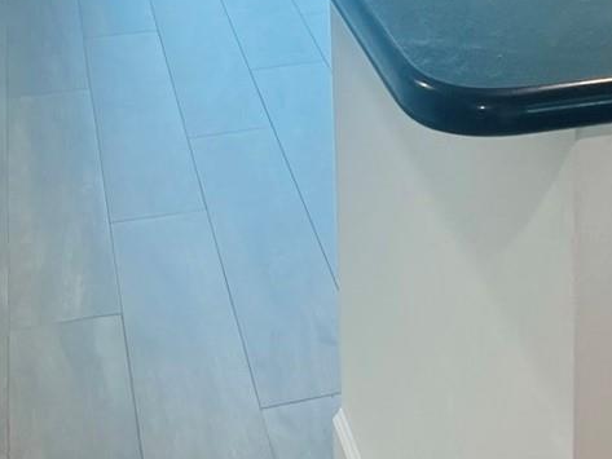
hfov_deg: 21.5
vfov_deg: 16.1
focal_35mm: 88
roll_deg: -0.4
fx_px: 1556
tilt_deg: -14.8
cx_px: 600
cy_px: -109
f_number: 1.5
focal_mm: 5.7
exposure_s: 1/120
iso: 64
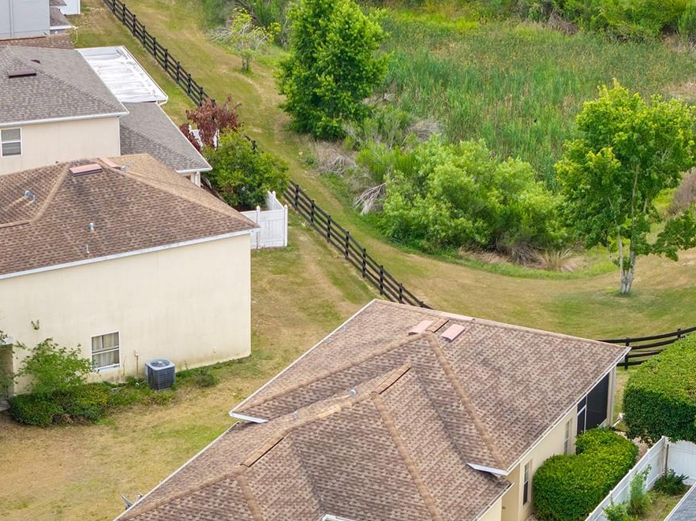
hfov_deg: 15.5
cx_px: 298
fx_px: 2553
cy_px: 393
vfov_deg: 11.6
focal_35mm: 127
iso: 100
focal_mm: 19.35
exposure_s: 1/180
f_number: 2.8
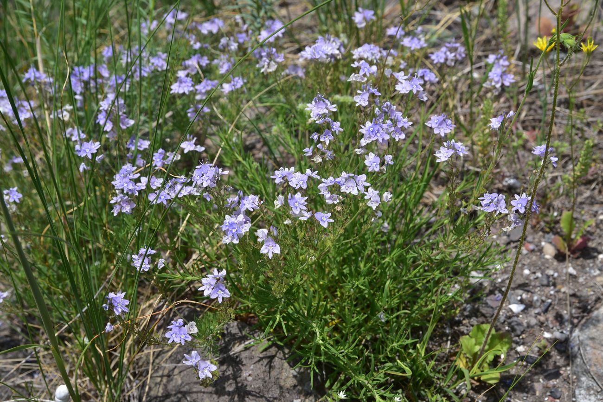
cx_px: 302
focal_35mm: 50
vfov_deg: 27.0
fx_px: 838
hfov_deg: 39.6
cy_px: 201
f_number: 13
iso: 100
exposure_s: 1/125
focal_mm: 50
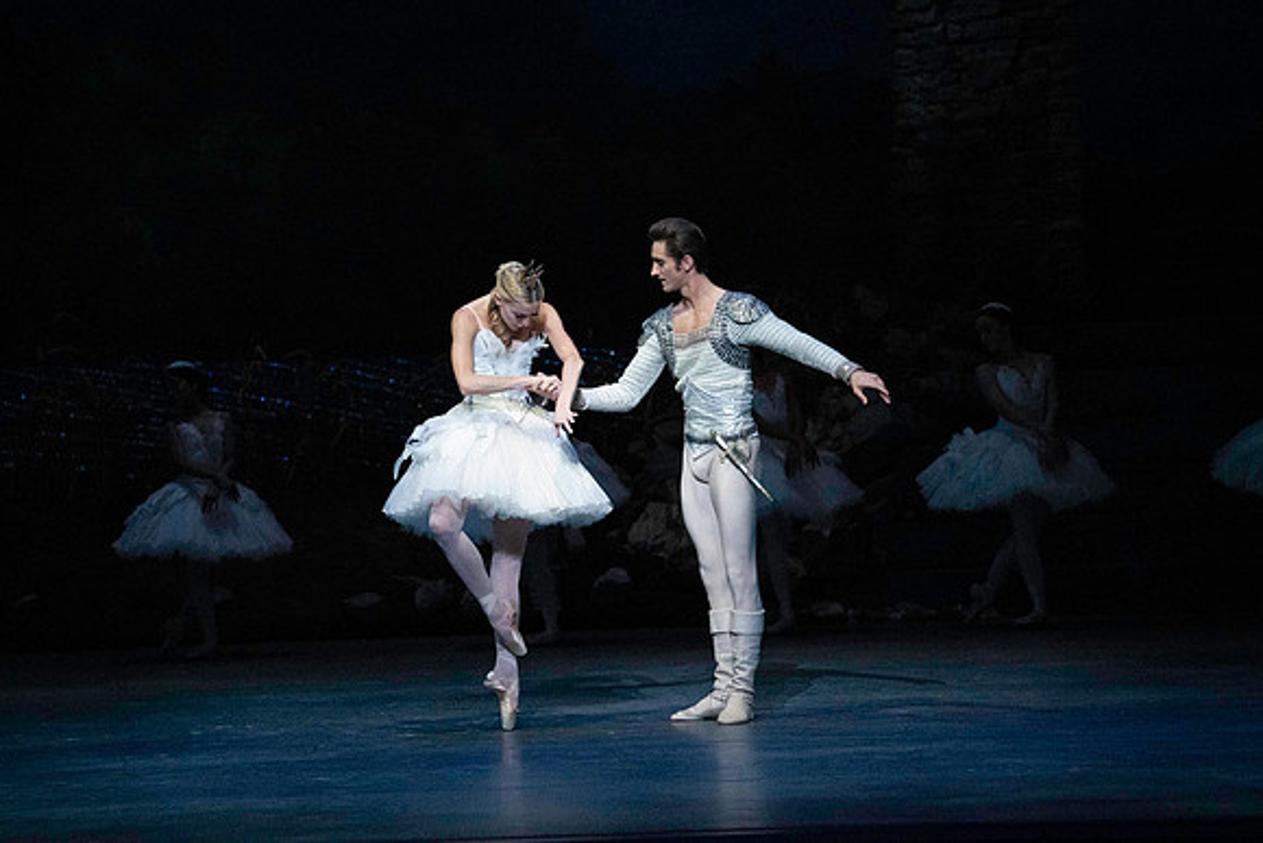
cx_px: 632
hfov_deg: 10.3
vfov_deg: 6.9
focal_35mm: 200
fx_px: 7018
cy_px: 422
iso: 25600
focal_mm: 200
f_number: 5
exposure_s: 1/400
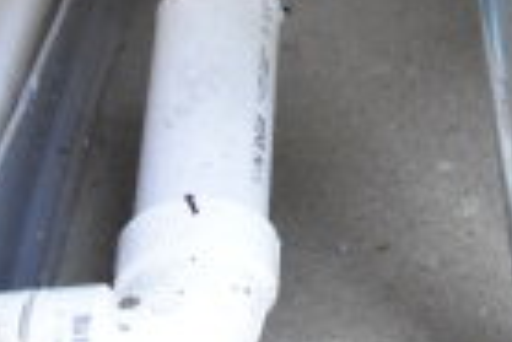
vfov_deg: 8.6
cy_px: -359
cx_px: 1101
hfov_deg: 11.8
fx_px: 2152
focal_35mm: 151
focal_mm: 23
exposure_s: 1/250
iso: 6400
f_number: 8
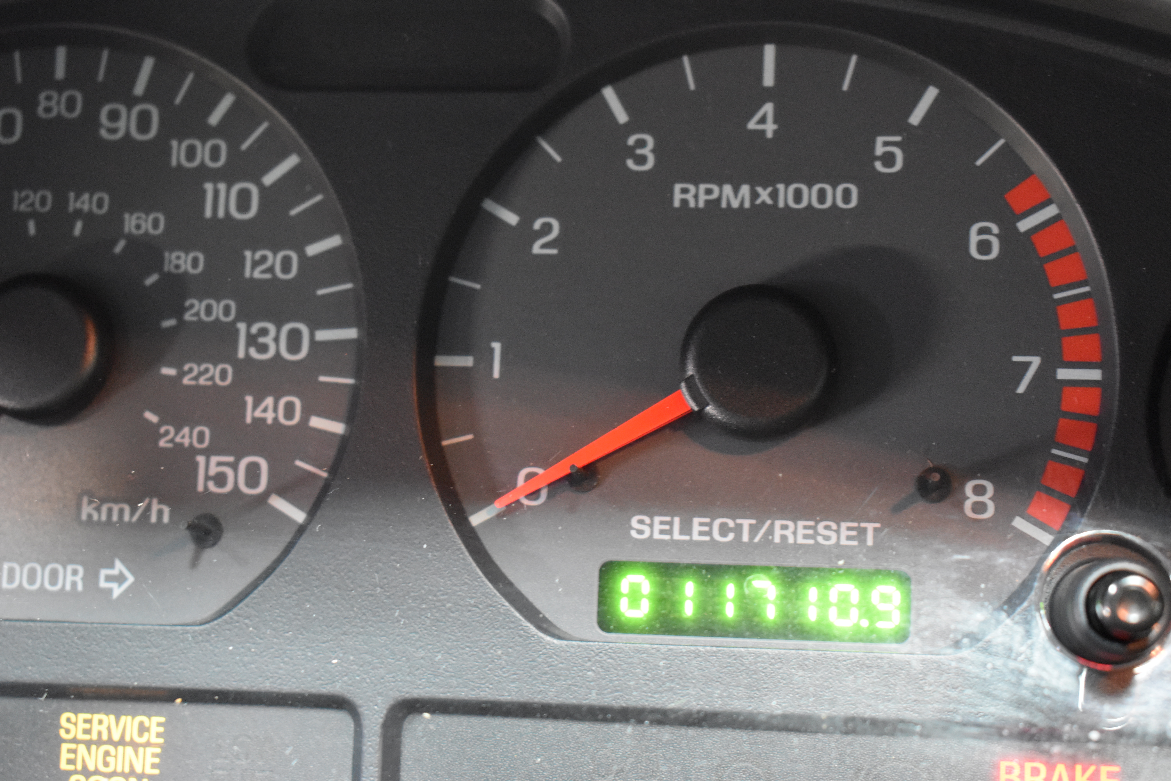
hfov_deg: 29.2
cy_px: 390
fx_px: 2244
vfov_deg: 19.7
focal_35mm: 69
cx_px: 586
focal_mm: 46
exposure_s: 1/10
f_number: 5.3
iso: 3200
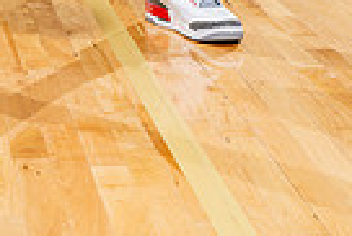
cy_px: -314
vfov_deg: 8.2
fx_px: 1517
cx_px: 36
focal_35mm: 155
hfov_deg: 13.1
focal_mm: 47
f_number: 7.1
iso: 250
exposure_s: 1/250
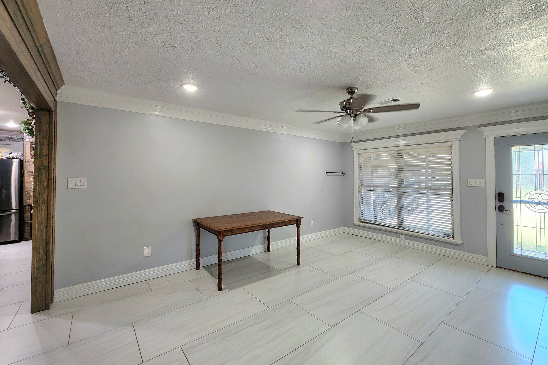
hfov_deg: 104.2
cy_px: 170
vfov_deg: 81.1
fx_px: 213
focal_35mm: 14
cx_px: 270
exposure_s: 1/60.2
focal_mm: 2.2
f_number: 2.2
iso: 200
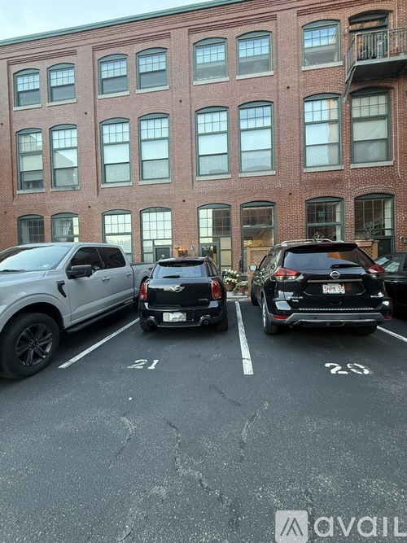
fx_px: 220
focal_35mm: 14
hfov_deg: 85.7
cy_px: 272
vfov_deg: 102.1
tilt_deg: -0.2
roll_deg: +0.7
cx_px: 204
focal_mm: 2.22
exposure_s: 1/99
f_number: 2.2
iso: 200
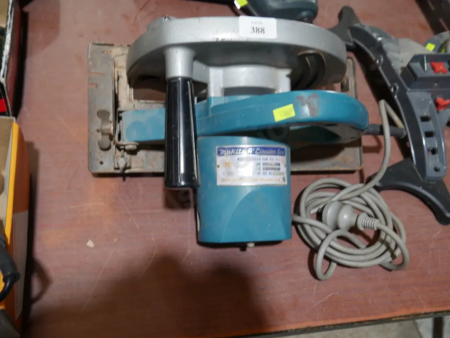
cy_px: 169
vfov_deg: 41.8
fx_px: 442
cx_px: 225
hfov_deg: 53.9
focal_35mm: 34
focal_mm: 17
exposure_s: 1/60
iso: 320
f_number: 4
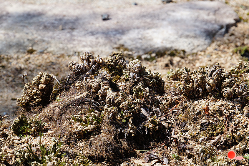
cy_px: 83
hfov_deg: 15.9
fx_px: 892
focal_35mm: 129
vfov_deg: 10.6
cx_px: 124
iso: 200
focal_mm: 86
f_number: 9
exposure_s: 1/250
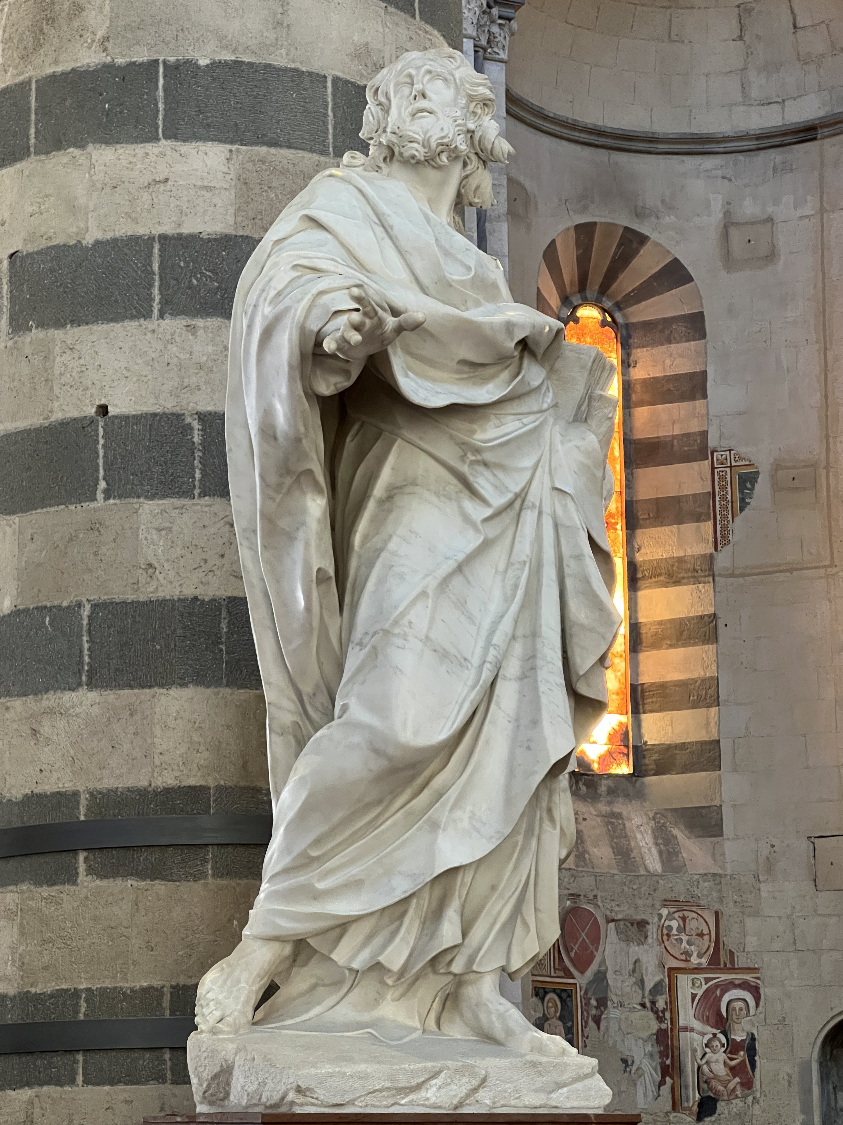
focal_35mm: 77
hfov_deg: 19.1
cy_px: 562
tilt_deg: +13.0
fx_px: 2500
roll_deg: +0.8
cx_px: 422
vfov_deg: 25.3
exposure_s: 1/33
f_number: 2.8
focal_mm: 9
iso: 640
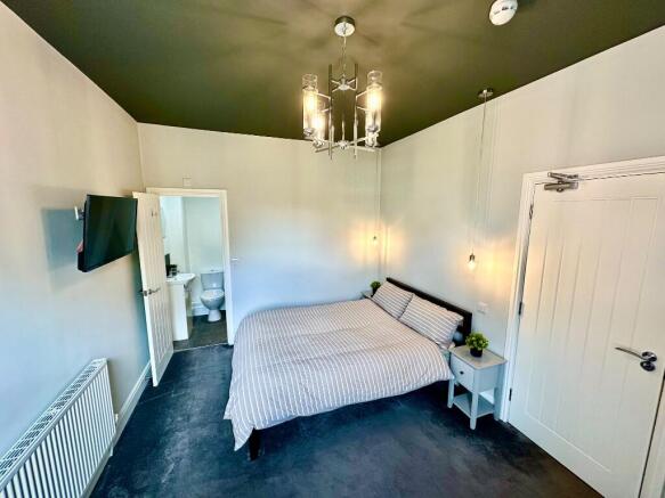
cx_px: 332
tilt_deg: -7.7
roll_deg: +0.0
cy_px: 249
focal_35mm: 14
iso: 125
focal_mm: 2.22
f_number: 2.2
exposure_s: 1/100
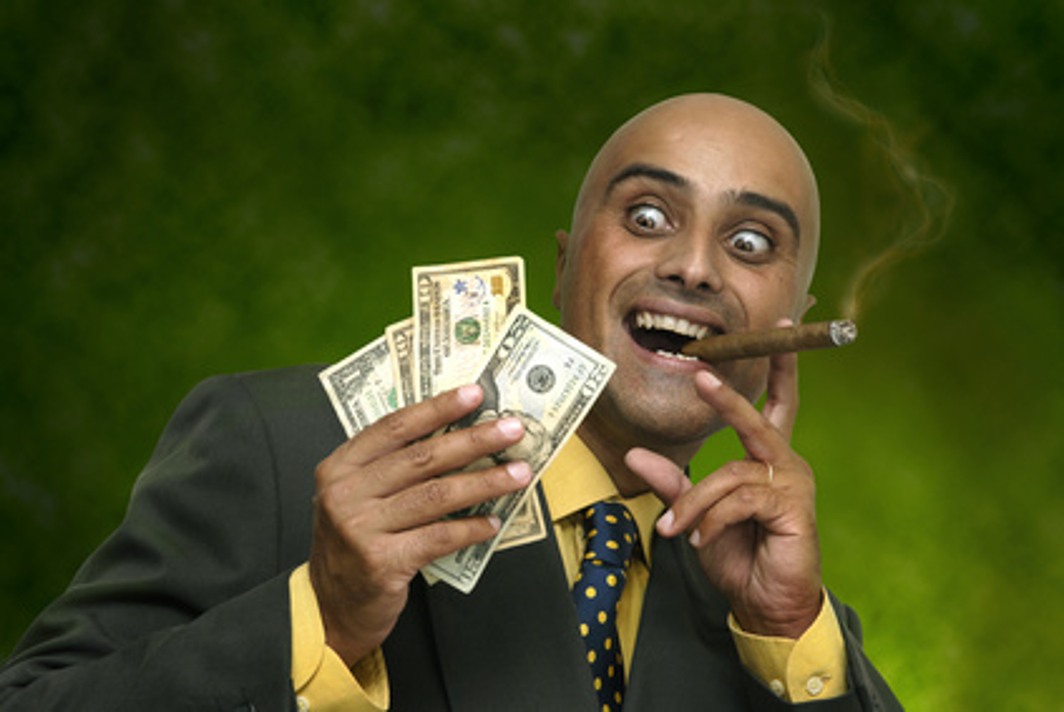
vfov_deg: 67.5
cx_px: 532
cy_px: 356
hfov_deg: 89.9
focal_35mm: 18
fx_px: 533
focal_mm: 12
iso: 100
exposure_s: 1/250
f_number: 8
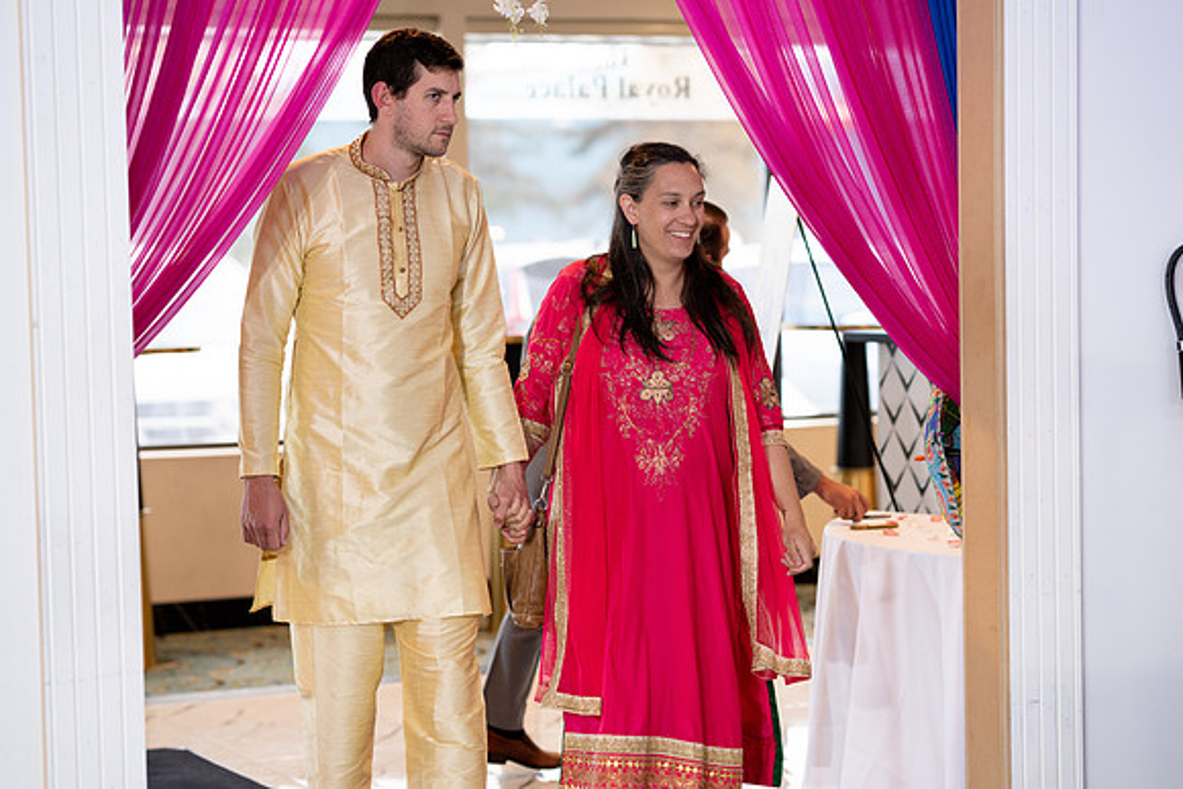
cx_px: 592
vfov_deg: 15.1
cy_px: 394
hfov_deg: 22.5
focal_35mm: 90
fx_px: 2972
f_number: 2.2
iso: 800
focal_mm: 85
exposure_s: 1/160
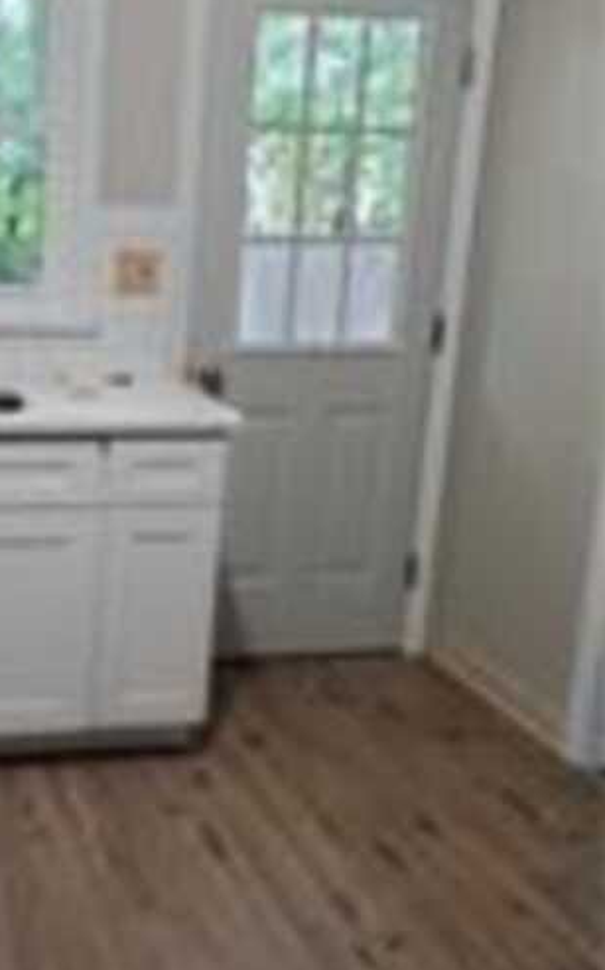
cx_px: 43
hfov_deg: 28.5
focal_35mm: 43
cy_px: 489
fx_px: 1136
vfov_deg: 46.2
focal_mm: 4.3
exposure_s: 1/39
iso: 200
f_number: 1.5
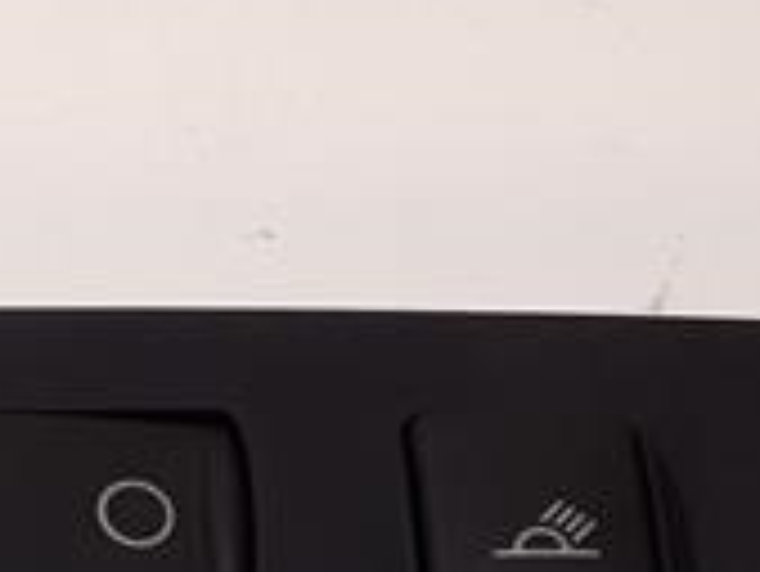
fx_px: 2329
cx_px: 0
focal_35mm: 106
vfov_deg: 13.7
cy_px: 631
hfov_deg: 18.1
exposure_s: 1/138
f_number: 1.9
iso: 40
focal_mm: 2.91
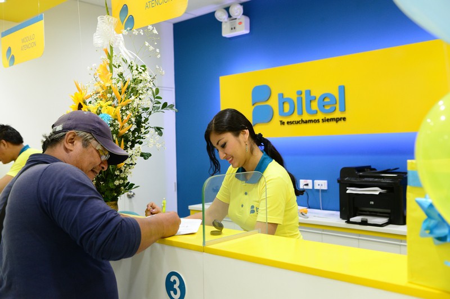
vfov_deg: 35.0
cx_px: 225
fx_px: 475
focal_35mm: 38
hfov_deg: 50.7
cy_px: 150
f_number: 4
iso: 1600
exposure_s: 1/160
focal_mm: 38
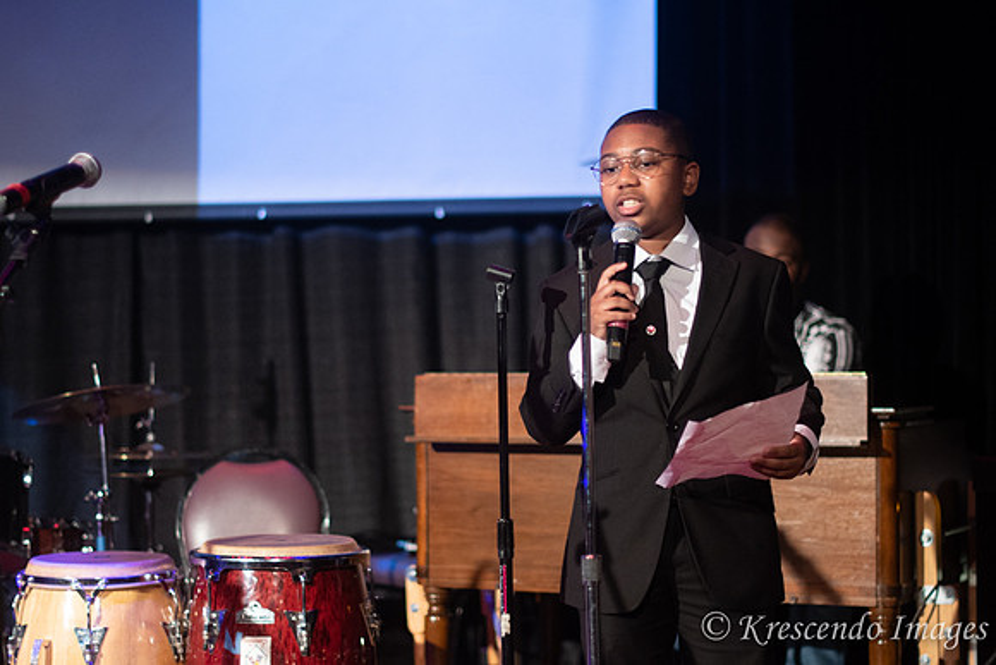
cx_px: 498
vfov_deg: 18.2
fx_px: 2075
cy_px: 332
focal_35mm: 75
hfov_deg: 27.0
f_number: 1.4
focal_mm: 50
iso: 1600
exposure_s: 1/100
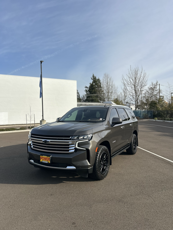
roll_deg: +0.7
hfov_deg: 53.1
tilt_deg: -1.5
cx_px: 86
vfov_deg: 67.3
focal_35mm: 26
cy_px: 115
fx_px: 173
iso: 50
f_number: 1.5
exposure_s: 1/4274
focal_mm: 5.7
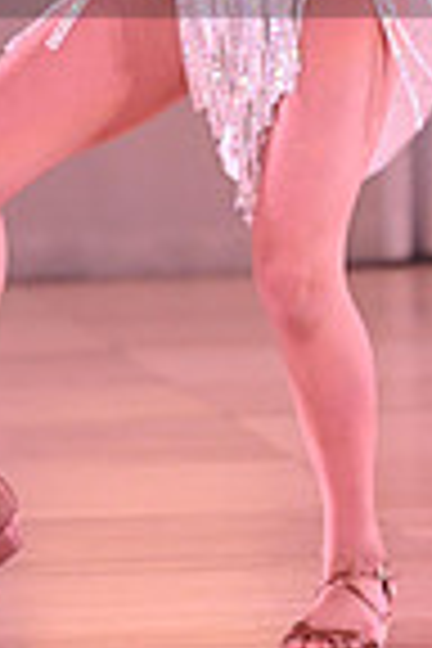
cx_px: 259
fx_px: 14453
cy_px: -130
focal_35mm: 803
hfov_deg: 1.7
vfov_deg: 2.6
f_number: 5
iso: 2500
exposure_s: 1/320
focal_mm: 200
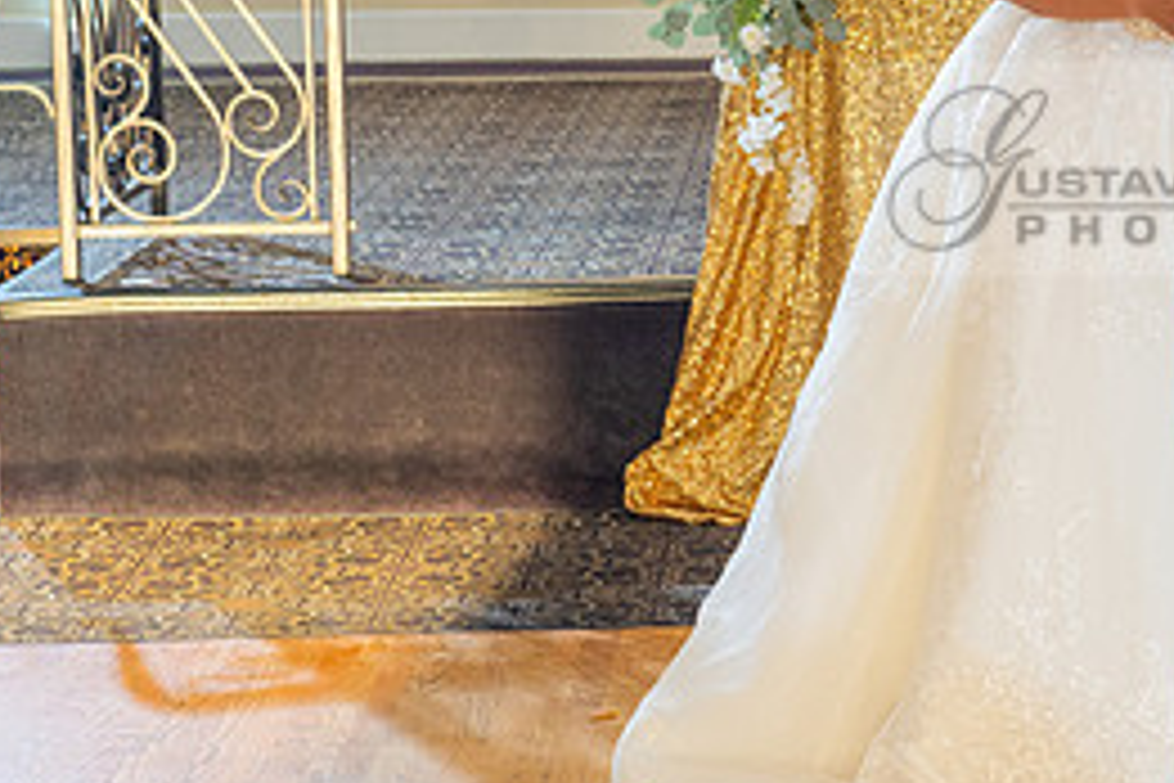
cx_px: 1140
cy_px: 226
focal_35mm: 116
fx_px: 3783
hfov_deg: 17.3
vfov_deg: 11.8
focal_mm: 48
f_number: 4
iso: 800
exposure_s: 1/80
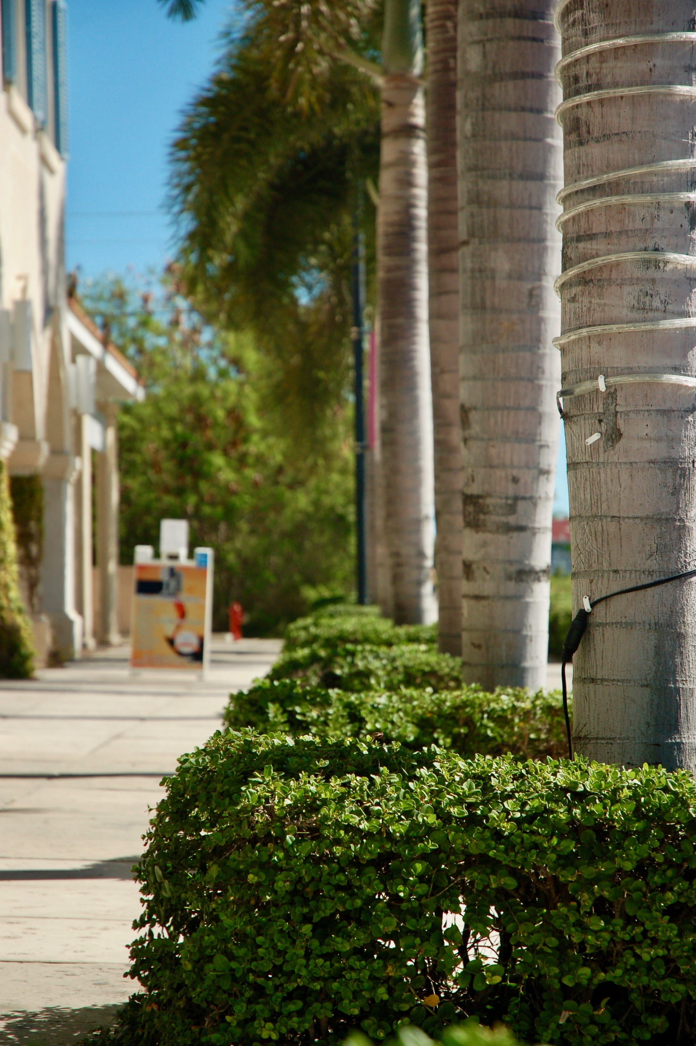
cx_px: 348
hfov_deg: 13.0
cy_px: 523
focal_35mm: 105
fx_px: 3050
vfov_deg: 19.5
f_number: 4.5
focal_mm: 70
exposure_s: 1/2000
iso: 400
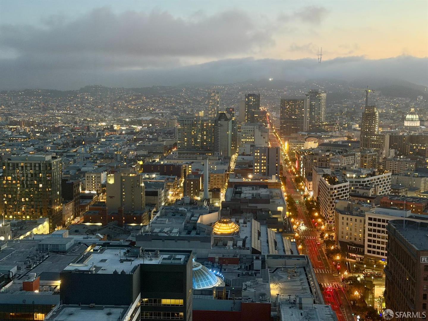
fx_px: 593
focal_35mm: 48
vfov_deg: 30.3
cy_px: 160
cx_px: 214
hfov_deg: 39.7
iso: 800
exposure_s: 1/27
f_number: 1.78
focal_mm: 6.76
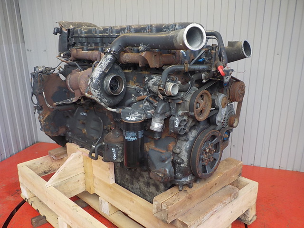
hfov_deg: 60.0
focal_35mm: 30
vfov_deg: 46.8
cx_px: 152
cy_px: 114
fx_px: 263
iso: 125
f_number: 3.3
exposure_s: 1/40
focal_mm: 4.1
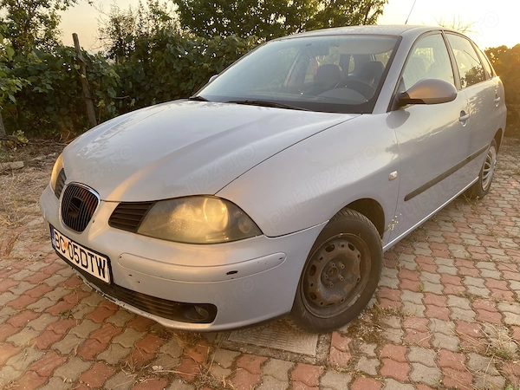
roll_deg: +0.6
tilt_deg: -19.0
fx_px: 391
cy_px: 195
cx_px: 260
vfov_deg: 53.1
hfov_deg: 67.3
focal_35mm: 26
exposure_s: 1/267
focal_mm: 4.25
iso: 32
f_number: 1.8
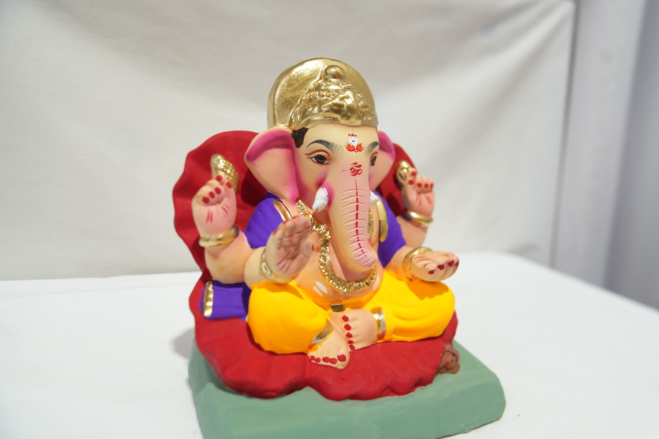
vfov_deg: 53.1
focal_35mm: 24
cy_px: 220
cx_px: 330
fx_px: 439
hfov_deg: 73.7
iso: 800
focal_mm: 24
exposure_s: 1/200
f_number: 3.5
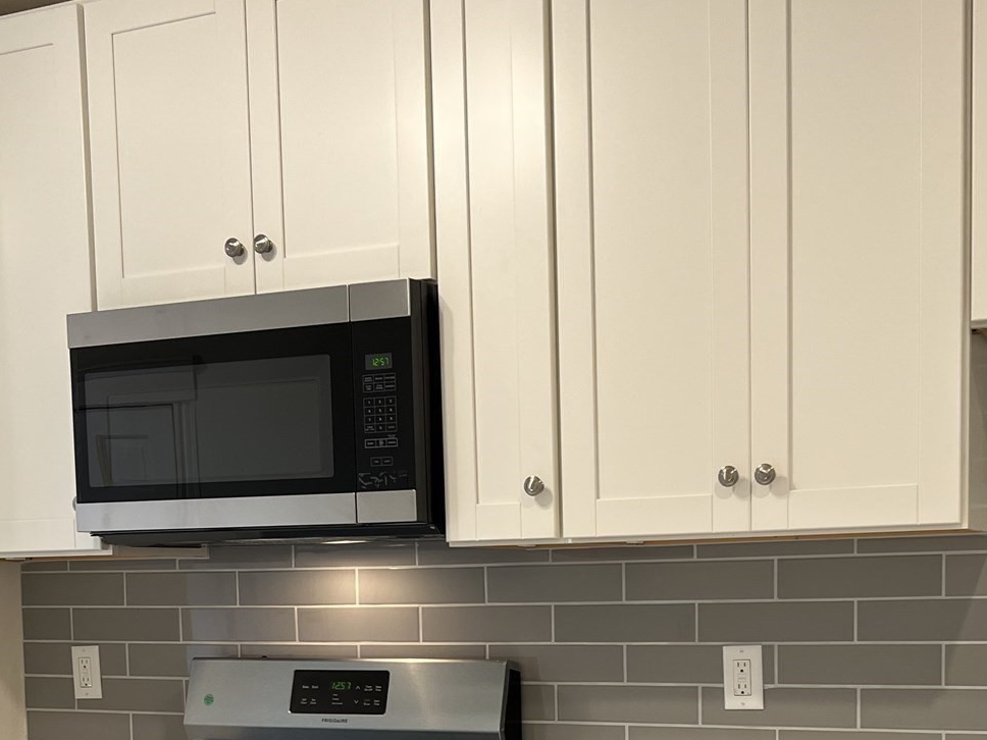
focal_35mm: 55
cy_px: 710
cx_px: 573
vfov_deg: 25.5
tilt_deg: -4.7
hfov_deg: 34.9
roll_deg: +1.3
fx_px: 1568
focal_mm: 5.7
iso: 100
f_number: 1.5
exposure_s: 1/120
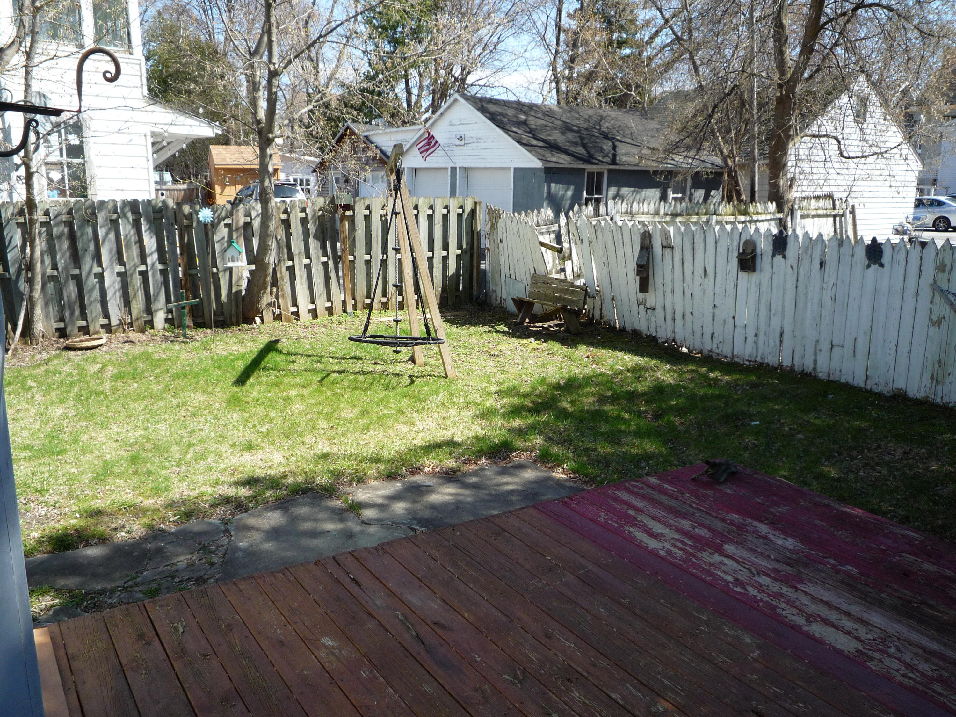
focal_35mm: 28
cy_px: 358
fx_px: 773
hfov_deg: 63.4
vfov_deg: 49.7
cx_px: 478
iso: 100
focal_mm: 4.9
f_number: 3.1
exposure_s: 1/500
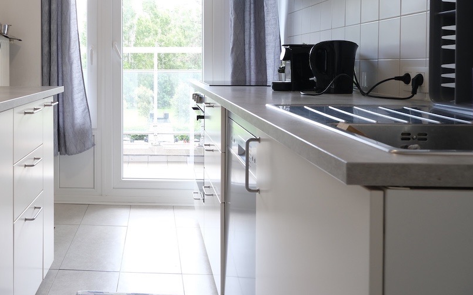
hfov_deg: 53.2
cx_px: 126
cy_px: 65
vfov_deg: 35.3
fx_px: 451
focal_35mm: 35
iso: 400
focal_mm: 15
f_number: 6.4
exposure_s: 1/15
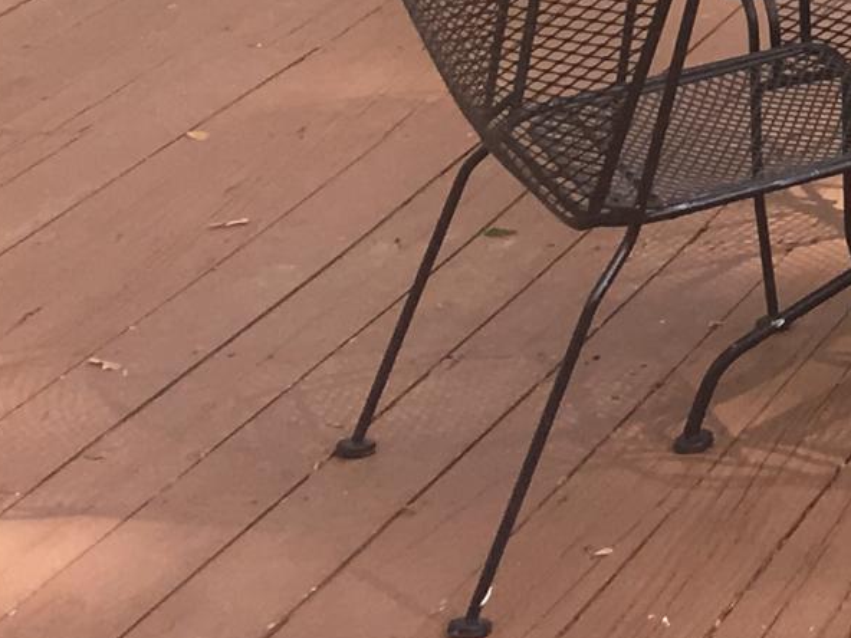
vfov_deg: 9.5
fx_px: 3614
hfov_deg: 11.5
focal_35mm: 147
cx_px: 1929
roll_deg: -0.7
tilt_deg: -6.4
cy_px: -621
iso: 25
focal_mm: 4.15
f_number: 2.2
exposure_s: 1/557
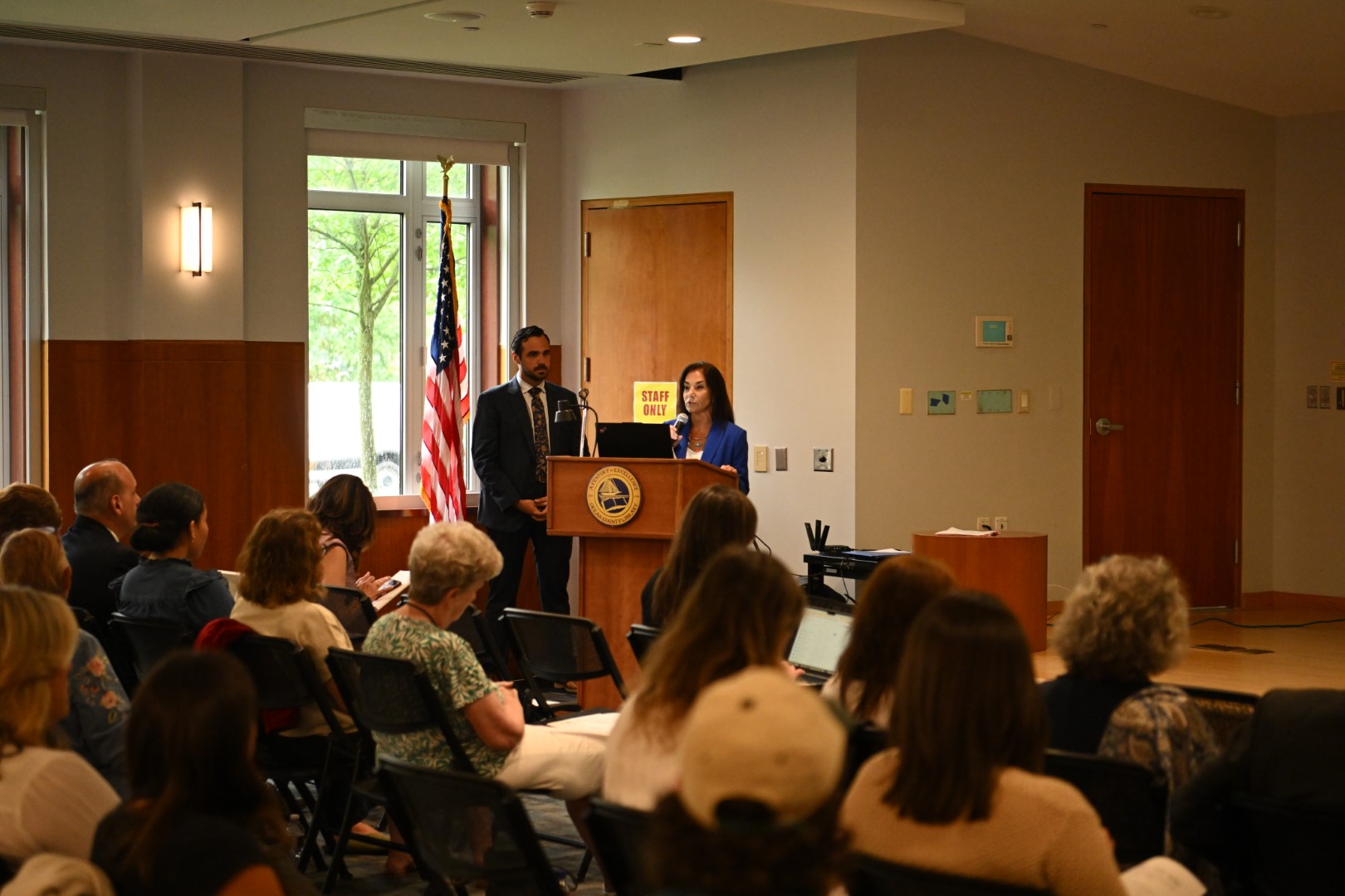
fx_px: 2615
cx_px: 672
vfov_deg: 19.5
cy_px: 448
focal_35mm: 70
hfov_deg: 28.8
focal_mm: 70
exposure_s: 1/200
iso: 4000
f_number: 2.8
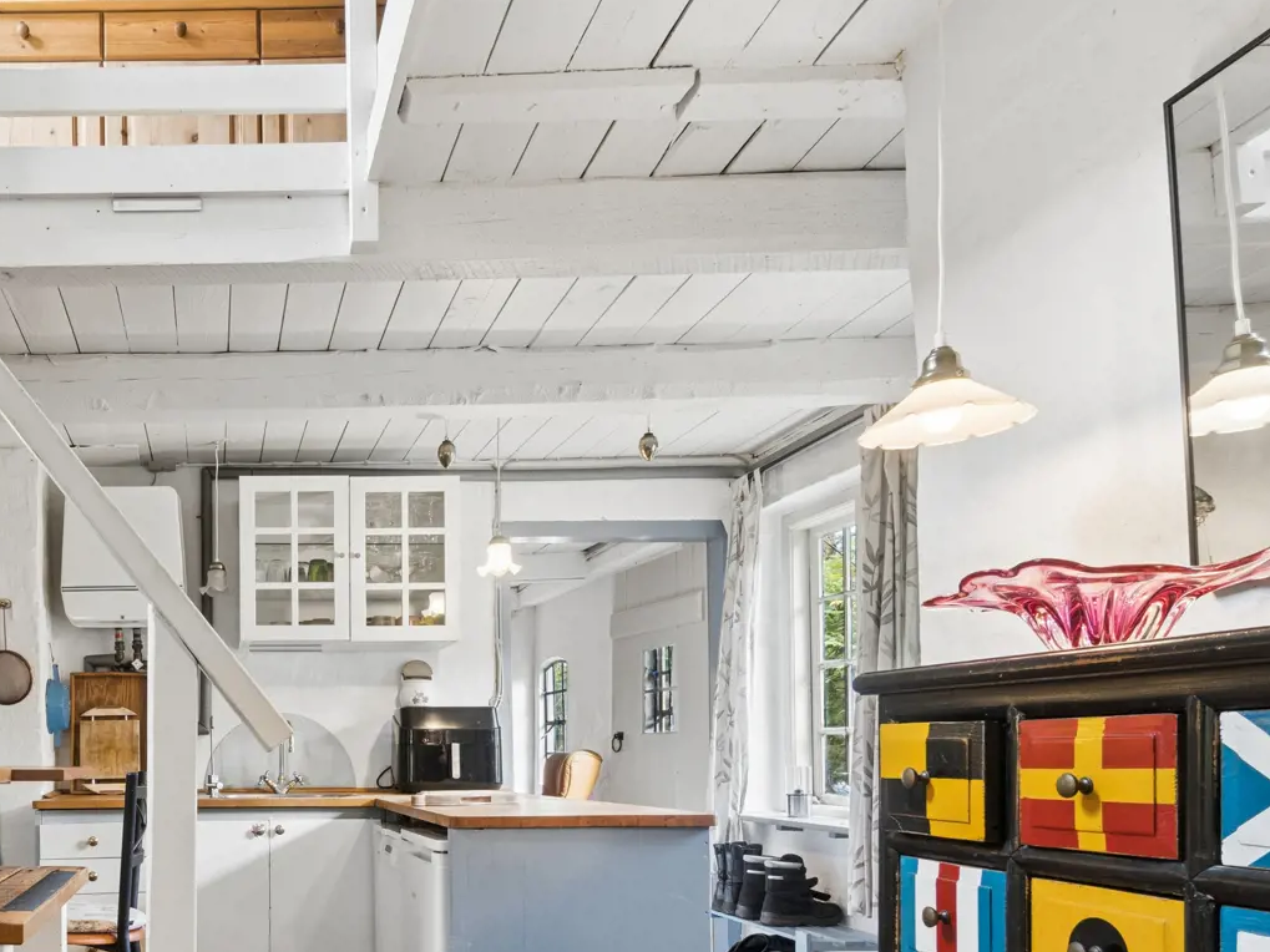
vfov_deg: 45.1
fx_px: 1097
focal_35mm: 30
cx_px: 229
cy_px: 730
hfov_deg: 55.3
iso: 200
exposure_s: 1/4
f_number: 8
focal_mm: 11
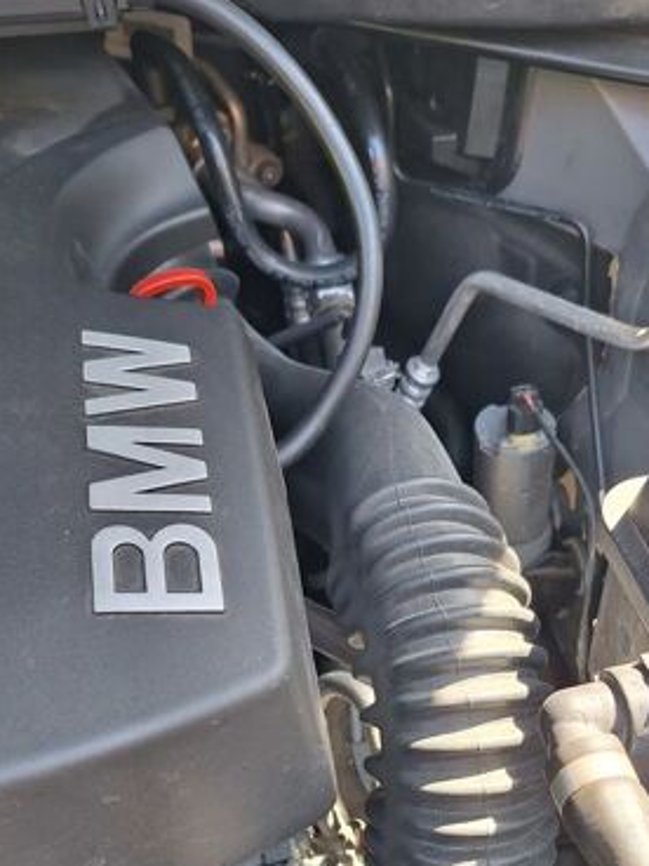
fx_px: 1000
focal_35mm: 40
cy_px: 657
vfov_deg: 45.1
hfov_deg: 35.6
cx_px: 430
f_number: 1.8
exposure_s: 1/167
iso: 40
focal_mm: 5.54
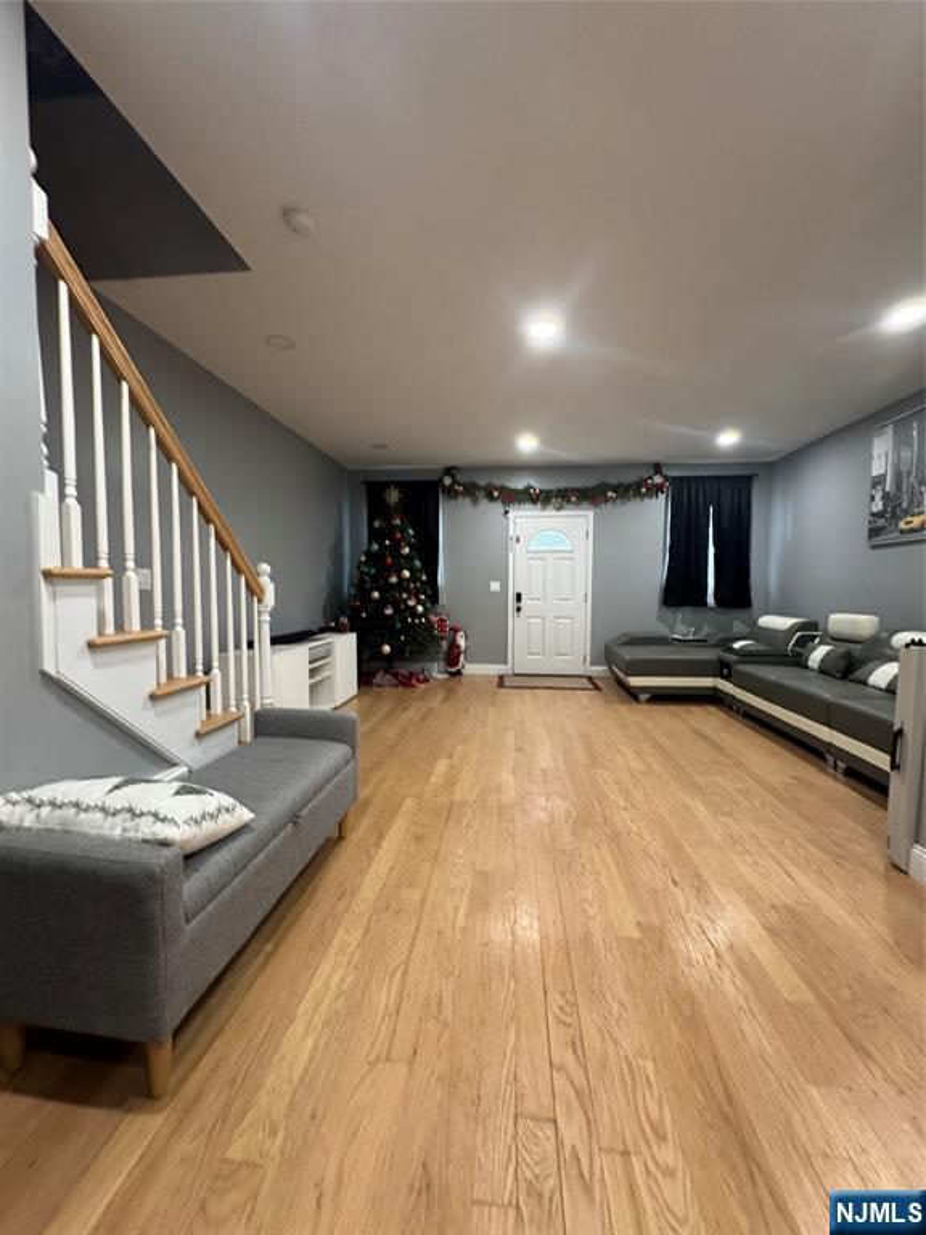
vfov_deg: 102.1
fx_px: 499
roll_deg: +0.4
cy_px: 618
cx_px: 463
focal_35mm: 14
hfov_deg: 85.7
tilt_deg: -2.7
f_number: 2.2
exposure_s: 1/60
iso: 250
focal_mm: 2.22
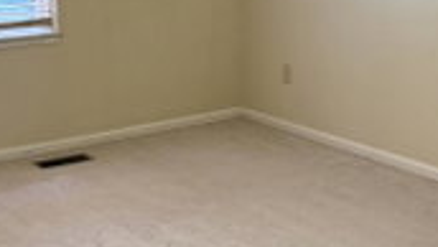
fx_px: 848
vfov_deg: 16.6
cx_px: 160
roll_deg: +0.1
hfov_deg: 28.8
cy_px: 125
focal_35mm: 73
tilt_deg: -15.1
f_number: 1.78
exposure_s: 1/120
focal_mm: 6.76
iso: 320
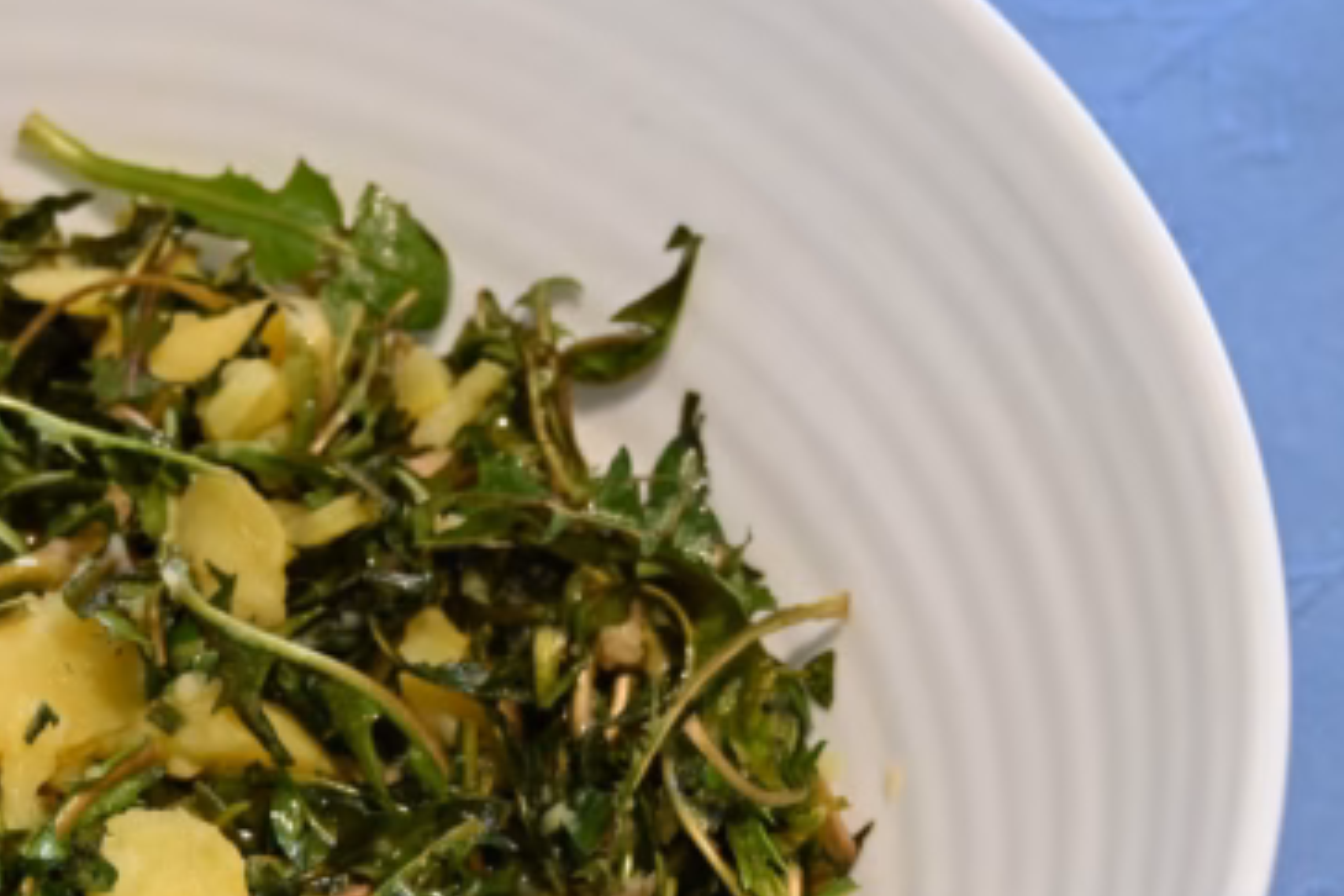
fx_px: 4146
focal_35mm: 111
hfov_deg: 18.3
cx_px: 374
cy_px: 870
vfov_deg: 12.2
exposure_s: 1/125
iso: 450
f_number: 4.2
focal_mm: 35
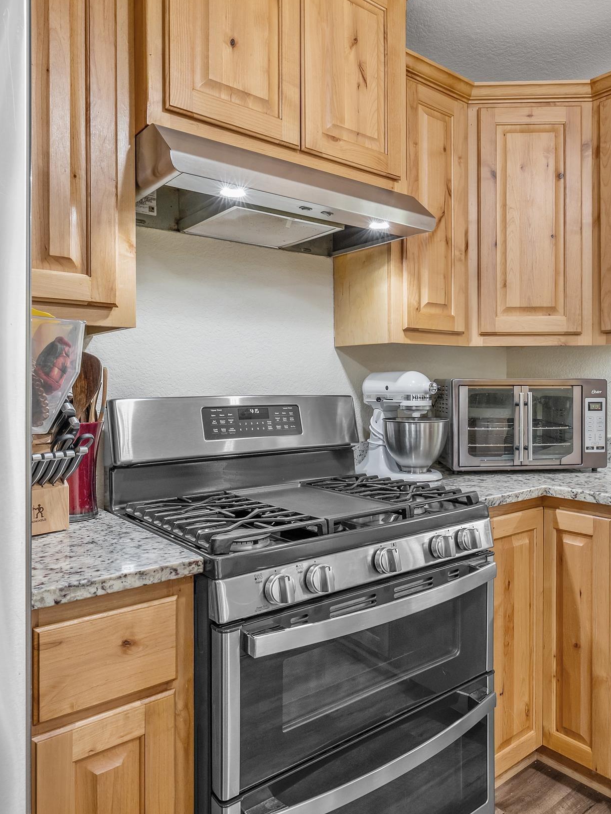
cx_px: 409
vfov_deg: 69.4
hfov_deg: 53.8
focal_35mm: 25
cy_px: 403
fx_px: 588
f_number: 8
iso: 800
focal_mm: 17
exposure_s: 1/13
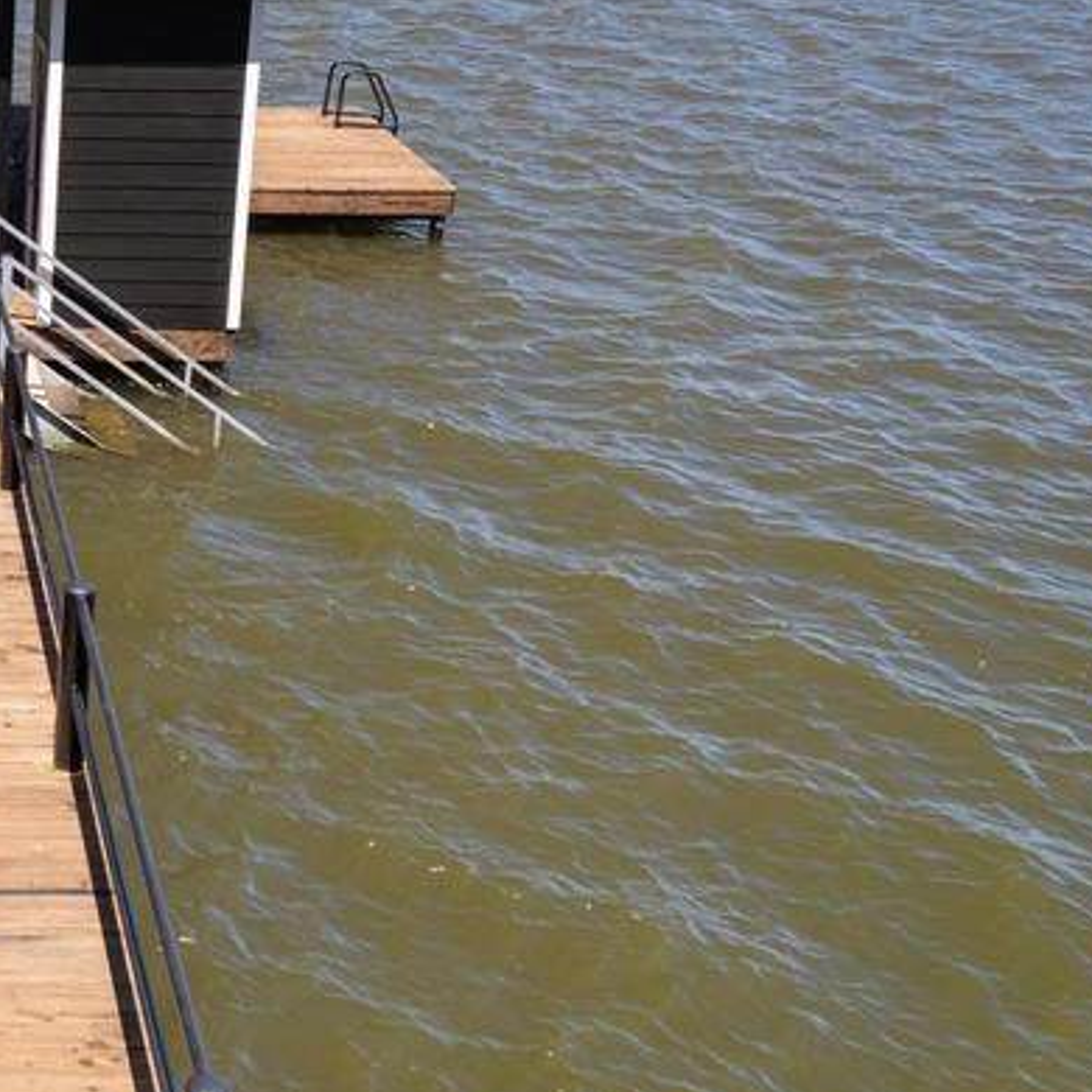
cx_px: -258
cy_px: 251
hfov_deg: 29.3
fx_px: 1749
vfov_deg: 33.8
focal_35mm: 49
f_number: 2.8
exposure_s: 1/640
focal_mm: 8.38
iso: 100
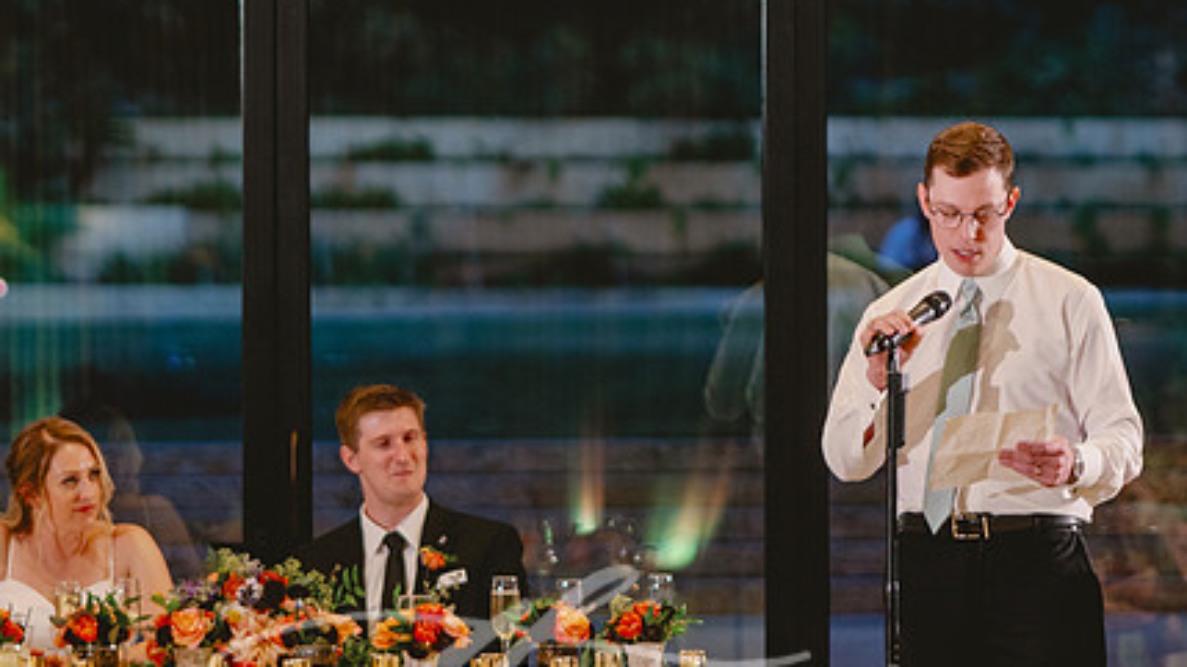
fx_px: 5664
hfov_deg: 12.0
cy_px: 408
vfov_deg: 6.7
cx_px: 479
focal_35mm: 180
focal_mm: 85
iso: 500
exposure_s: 1/80
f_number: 2
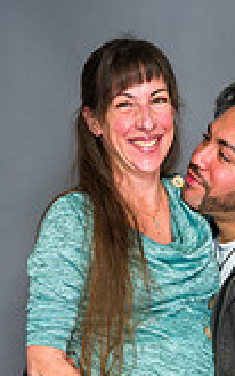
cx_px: 206
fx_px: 1108
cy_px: 460
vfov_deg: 18.2
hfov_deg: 12.0
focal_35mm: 108
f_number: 5.6
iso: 200
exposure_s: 1/100
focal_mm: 39
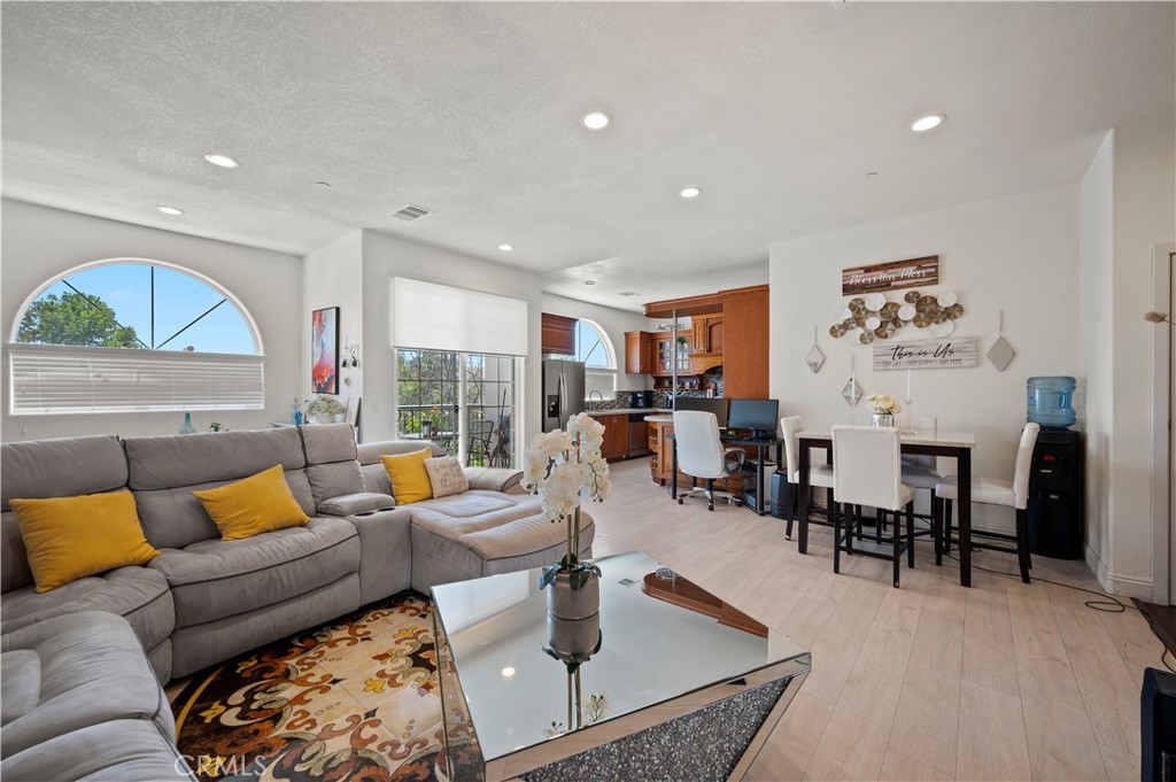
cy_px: 391
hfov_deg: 104.3
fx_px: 457
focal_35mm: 14
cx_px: 588
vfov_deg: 81.1
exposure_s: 1/3
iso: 100
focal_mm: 14
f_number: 8
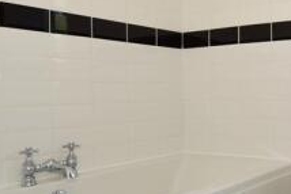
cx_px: 267
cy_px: 96
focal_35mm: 46
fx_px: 372
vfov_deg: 29.3
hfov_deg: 39.4
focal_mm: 10
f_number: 5.6
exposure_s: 1/100
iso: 400
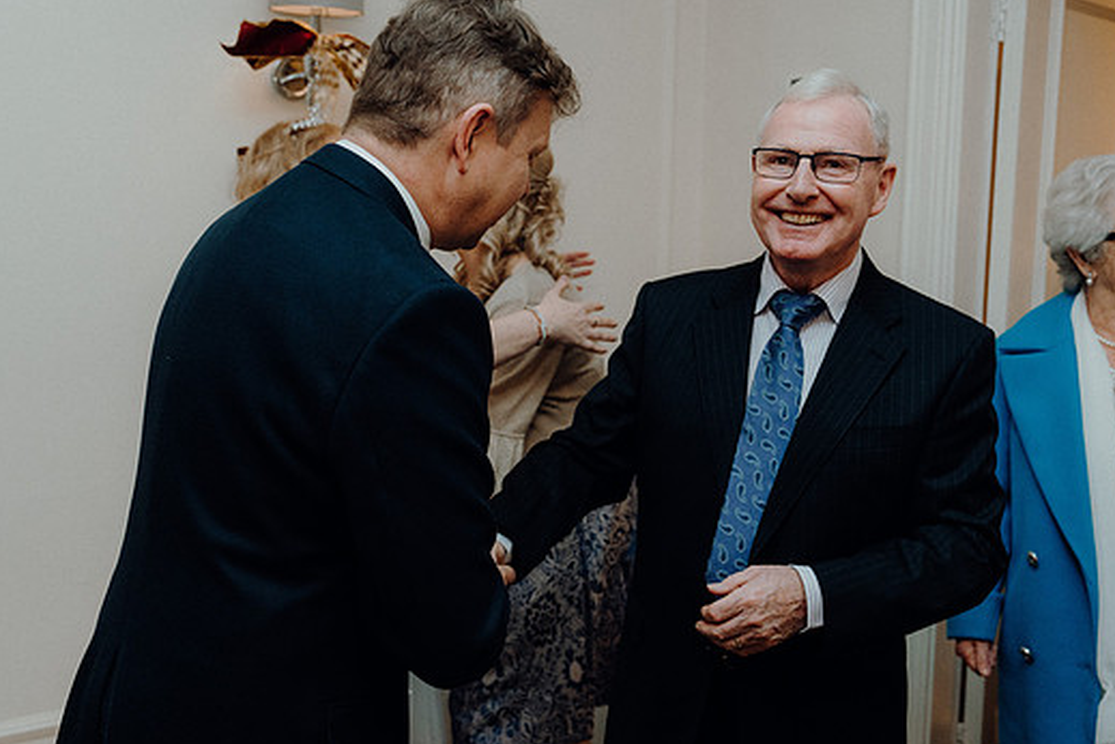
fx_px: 1177
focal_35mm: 38
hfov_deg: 50.6
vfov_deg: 35.1
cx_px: 511
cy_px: 382
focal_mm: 34
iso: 2500
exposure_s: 1/200
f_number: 3.5
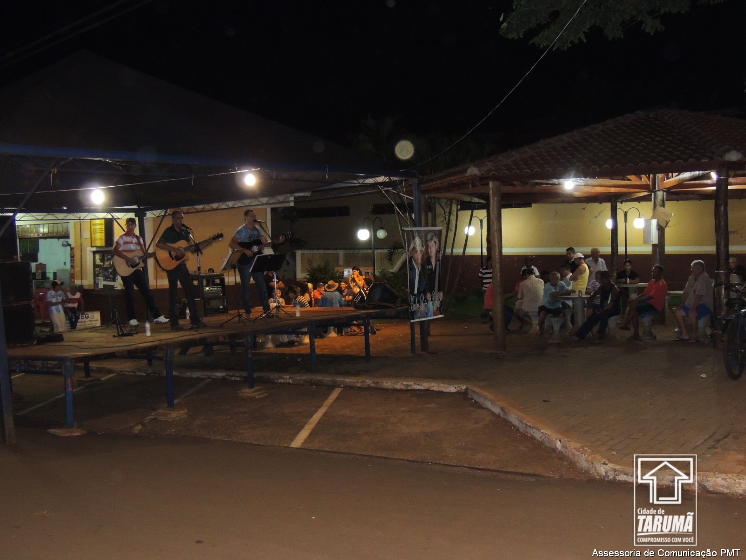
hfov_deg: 46.8
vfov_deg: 36.0
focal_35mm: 40
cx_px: 373
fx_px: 862
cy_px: 280
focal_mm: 7.1
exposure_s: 1/30
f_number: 3.3
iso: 800
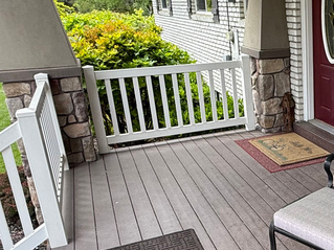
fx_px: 434
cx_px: 322
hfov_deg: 38.1
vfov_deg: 32.1
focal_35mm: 45
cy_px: 150
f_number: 2.2
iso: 50
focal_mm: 2.22
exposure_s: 1/274
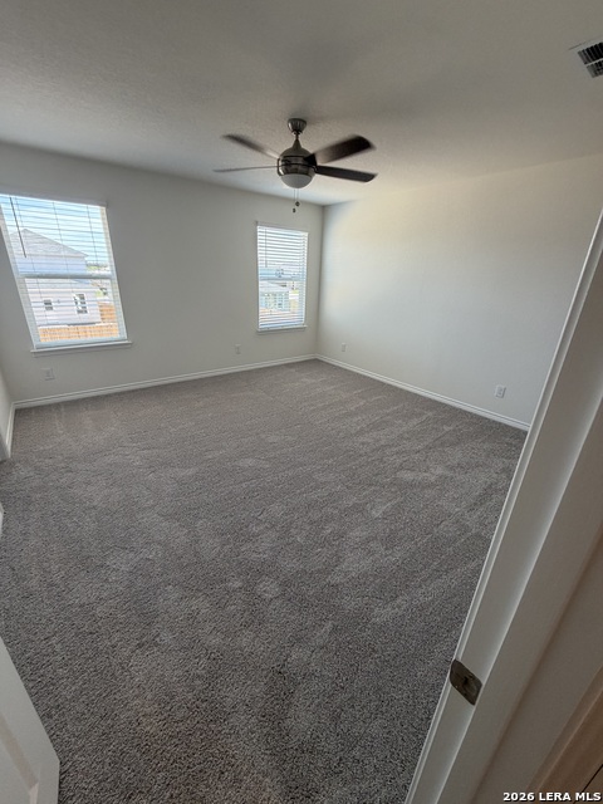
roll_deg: -1.6
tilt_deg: -22.4
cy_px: 402
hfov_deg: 85.7
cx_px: 302
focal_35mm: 14
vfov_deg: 102.1
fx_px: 325
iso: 200
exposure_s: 1/120
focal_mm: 2.22
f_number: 2.2
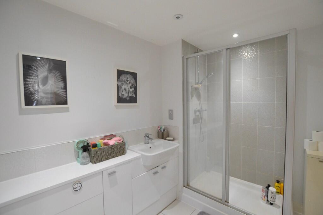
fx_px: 135
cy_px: 108
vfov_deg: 77.3
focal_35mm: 15
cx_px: 162
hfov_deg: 100.4
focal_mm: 10
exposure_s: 1/60
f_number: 3.5
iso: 2000
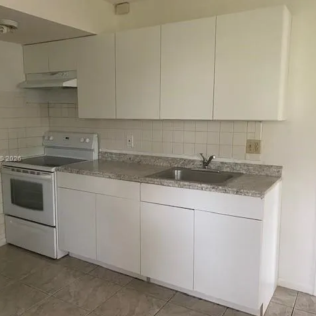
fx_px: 320
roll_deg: +0.1
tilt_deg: -8.0
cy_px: 159
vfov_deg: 52.5
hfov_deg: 52.5
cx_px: 143
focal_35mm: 31
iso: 500
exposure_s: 1/60
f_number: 1.8
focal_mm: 4.25
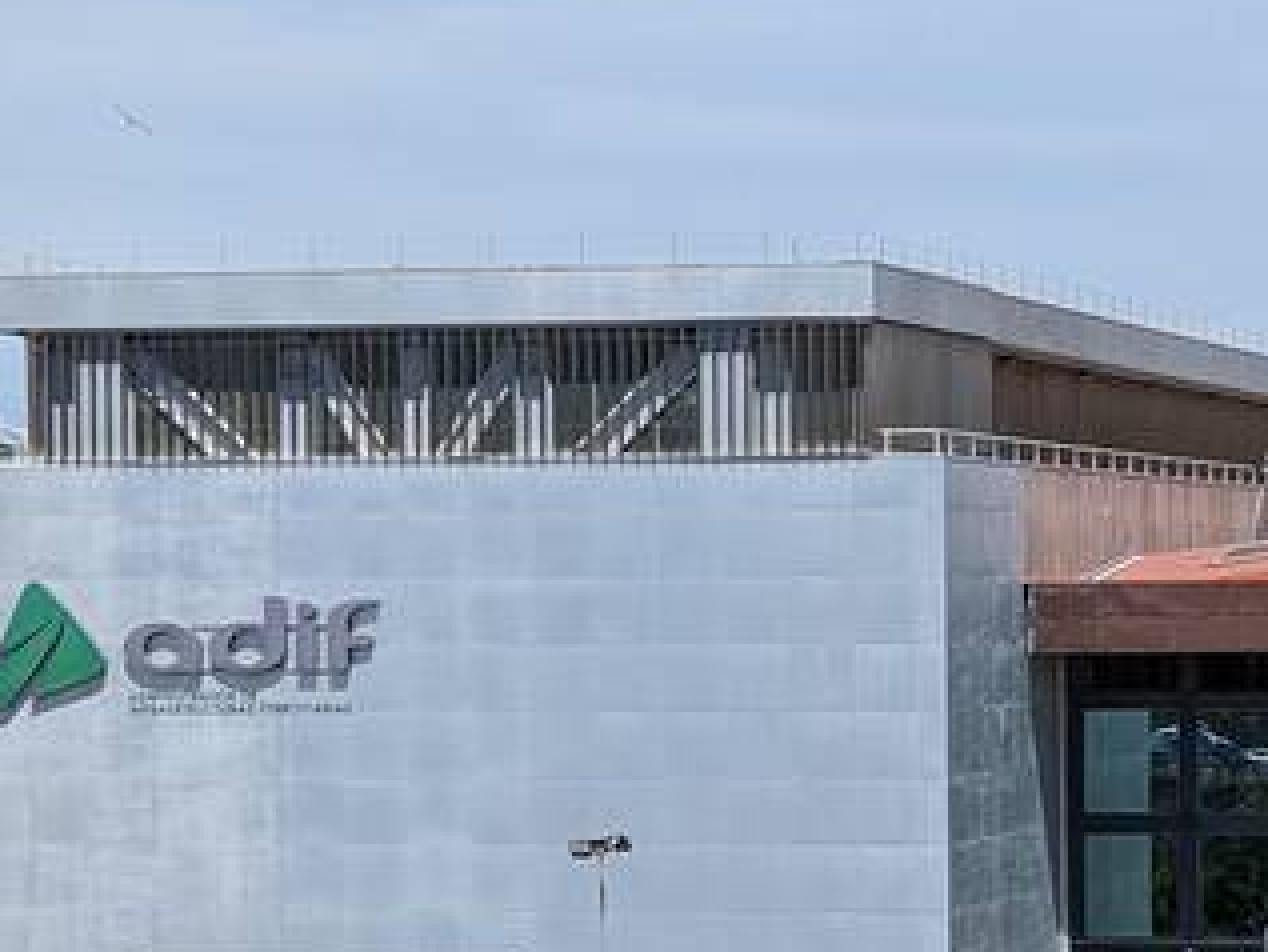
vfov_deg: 13.5
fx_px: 3994
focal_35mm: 109
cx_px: 1368
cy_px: 768
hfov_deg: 17.5
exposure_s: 1/3040
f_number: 1.9
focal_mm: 6.8
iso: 43
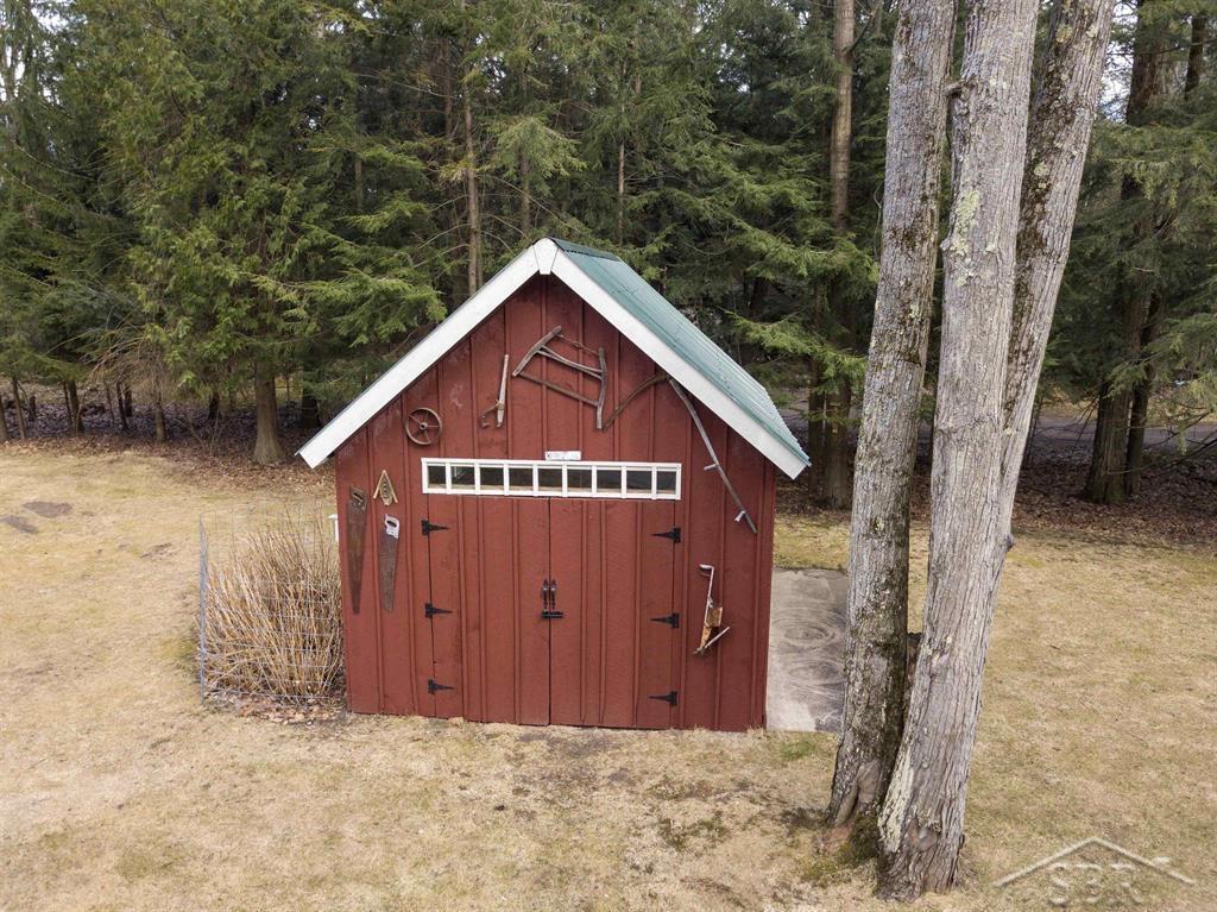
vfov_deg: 53.0
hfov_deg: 67.3
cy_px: 456
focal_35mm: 26
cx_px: 608
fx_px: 914
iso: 100
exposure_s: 1/100
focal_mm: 4.73
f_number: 2.2
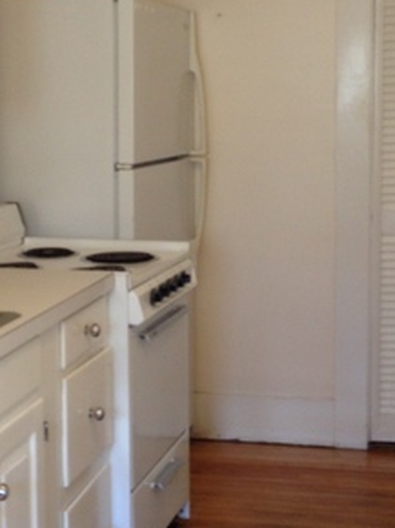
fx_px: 1158
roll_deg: -0.2
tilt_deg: -6.4
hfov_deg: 19.3
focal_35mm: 76
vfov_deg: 25.6
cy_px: 216
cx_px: 251
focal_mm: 4.12
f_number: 2.4
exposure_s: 1/20
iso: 80
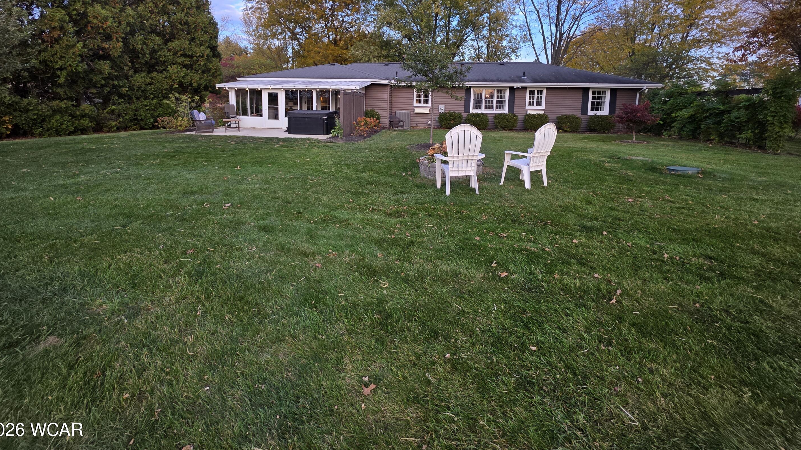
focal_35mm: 15
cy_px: 141
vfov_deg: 68.0
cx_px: 395
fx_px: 319
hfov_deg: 103.0
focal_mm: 2.2
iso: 40
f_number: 1.9
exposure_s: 1/259
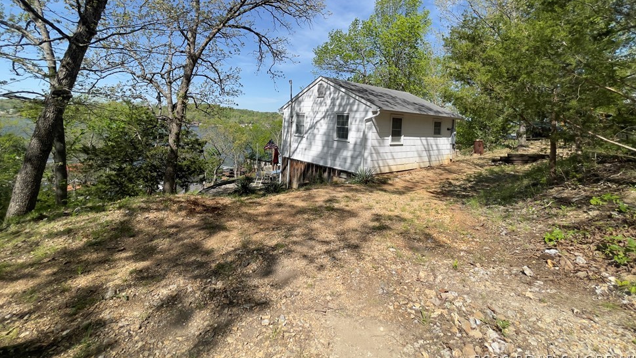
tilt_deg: +0.2
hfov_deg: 103.0
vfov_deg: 68.5
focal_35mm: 15
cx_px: 315
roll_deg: -2.5
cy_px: 118
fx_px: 253
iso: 25
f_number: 2.4
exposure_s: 1/872
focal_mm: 1.54
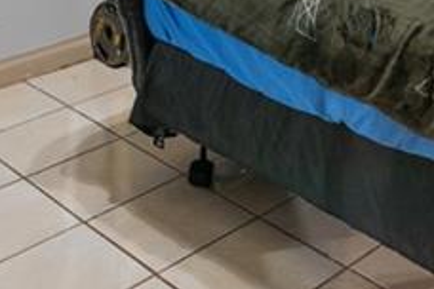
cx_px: 377
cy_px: -234
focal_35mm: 72
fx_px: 868
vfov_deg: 16.0
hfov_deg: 27.2
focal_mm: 16
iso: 500
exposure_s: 1/3
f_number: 5.6
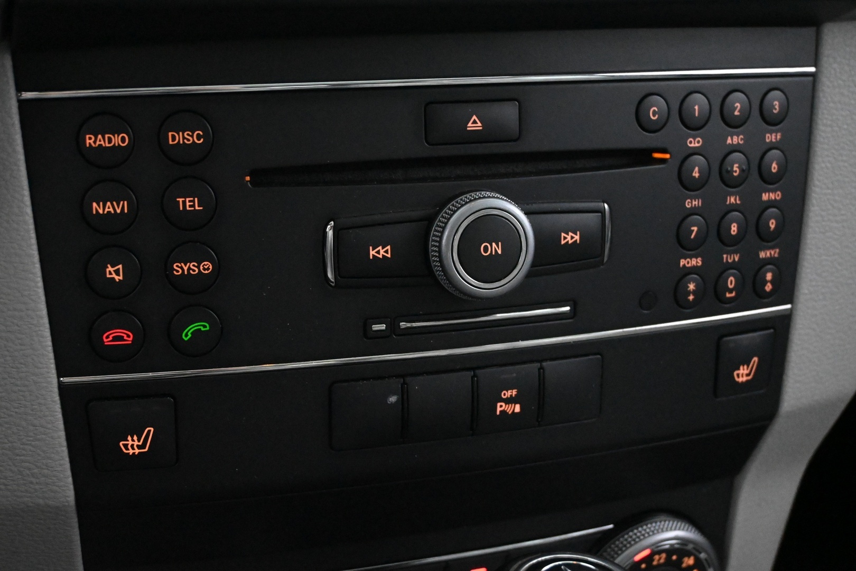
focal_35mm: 52
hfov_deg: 37.9
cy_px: 286
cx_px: 428
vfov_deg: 25.8
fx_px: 1248
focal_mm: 35
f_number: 5.3
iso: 11400
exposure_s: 1/60
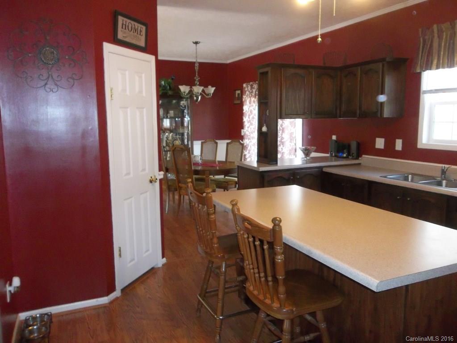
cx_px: 228
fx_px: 356
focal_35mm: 27
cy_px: 172
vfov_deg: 51.4
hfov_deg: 65.3
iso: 320
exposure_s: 1/30
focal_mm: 4.9
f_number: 3.5
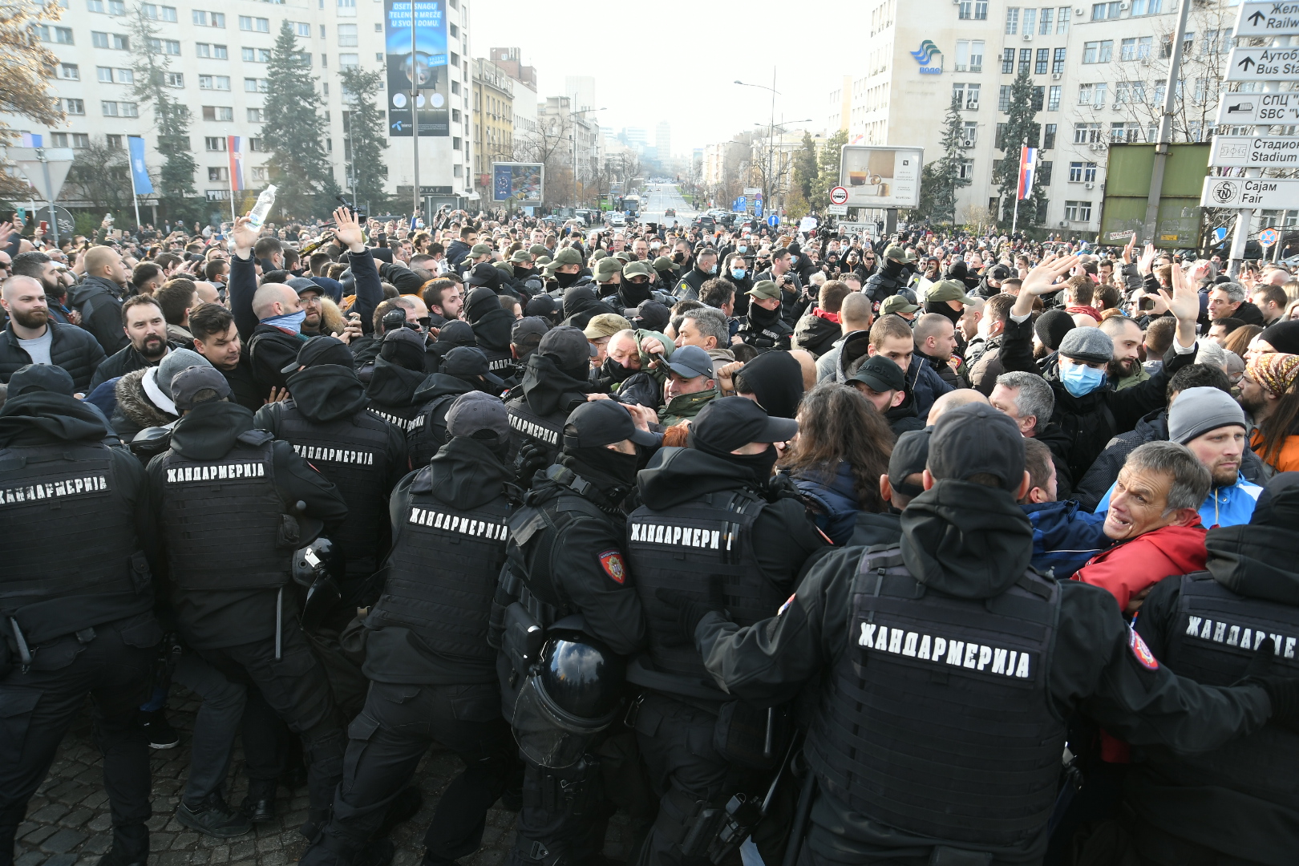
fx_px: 1732
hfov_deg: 41.1
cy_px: 433
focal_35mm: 48
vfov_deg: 28.1
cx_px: 650
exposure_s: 1/400
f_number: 5
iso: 250
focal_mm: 32
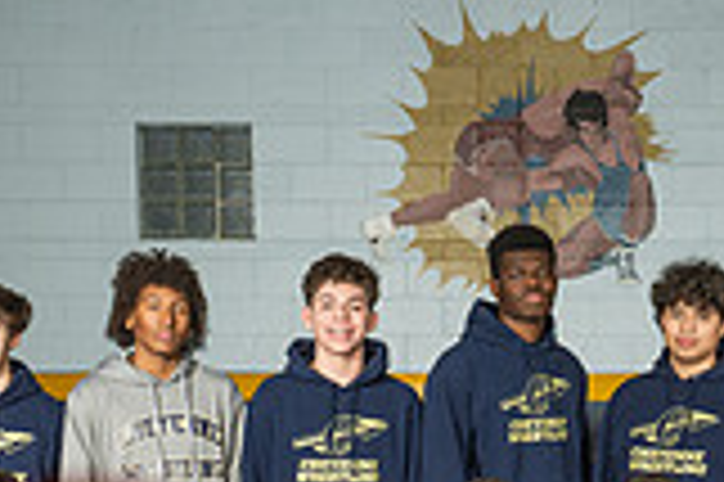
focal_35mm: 94
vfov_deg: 13.9
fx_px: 1888
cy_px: 633
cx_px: 646
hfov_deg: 21.3
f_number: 8
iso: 125
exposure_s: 1/160
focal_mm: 24
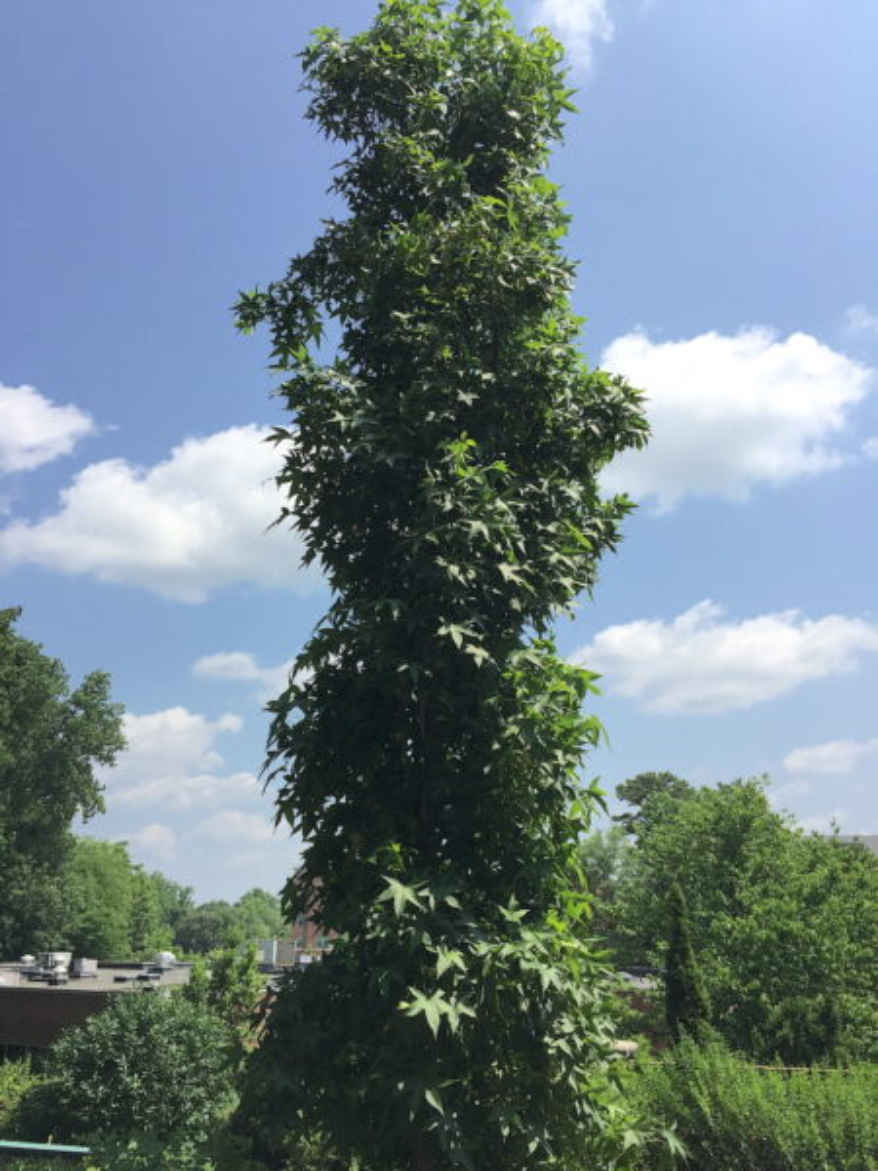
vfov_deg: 61.7
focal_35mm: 29
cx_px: 439
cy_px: 586
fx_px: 981
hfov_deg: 48.2
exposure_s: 1/2198
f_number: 2.2
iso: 32
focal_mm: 4.15
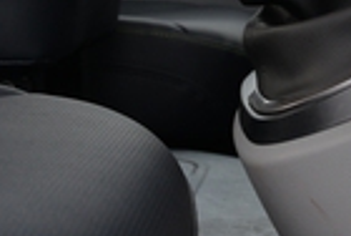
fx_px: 1573
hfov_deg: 12.5
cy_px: -462
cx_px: -58
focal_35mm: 161
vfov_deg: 7.6
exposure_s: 1/125
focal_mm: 22
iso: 220
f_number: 5.6
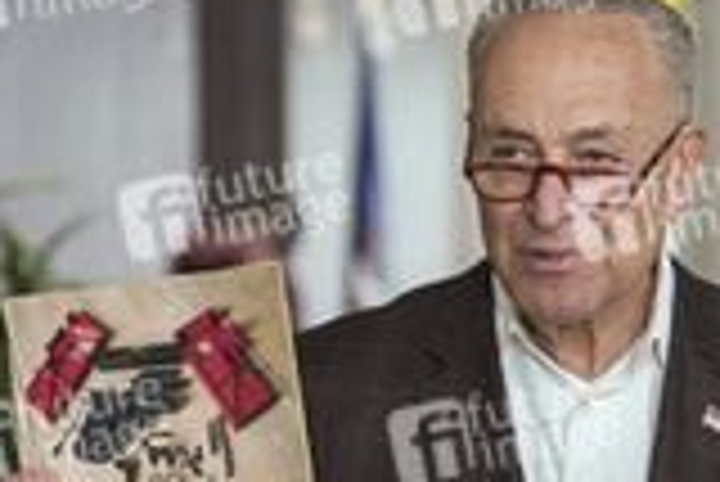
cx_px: 562
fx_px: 8047
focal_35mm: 402
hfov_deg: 5.1
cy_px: 545
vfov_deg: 3.4
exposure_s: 1/320
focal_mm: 143
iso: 2500
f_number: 5
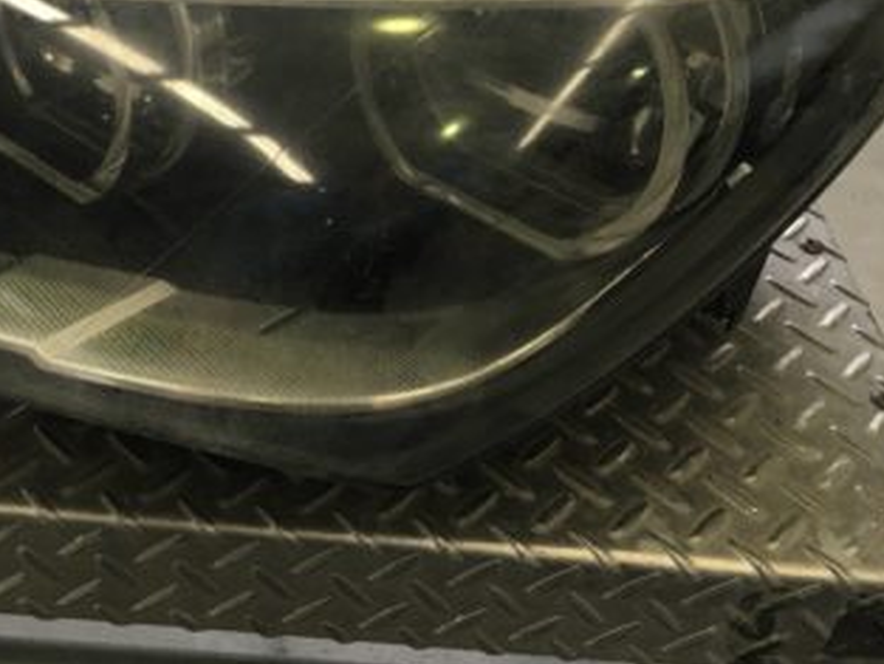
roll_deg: -2.9
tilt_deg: -37.0
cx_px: 201
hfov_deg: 36.4
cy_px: 120
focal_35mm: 51
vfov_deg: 27.9
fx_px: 1303
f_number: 2.2
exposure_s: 1/40
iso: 25
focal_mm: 4.15
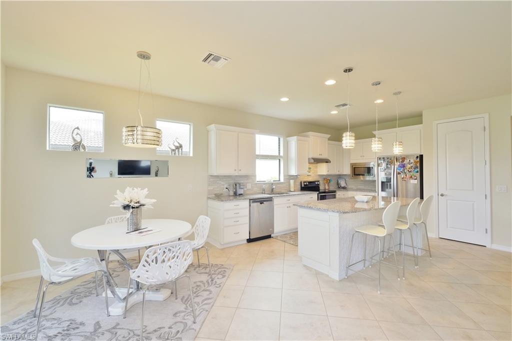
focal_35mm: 15
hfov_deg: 100.4
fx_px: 213
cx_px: 256
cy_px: 170
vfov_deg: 77.3
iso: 2500
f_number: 11
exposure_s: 1/15
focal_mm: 10
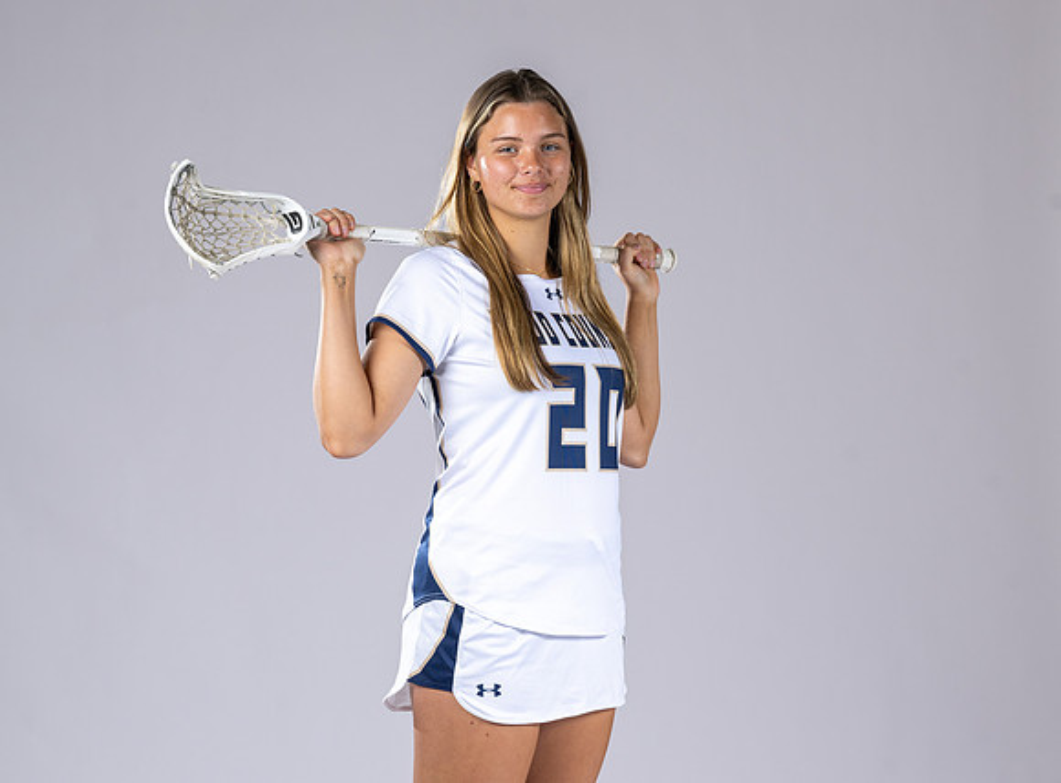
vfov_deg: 11.3
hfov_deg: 15.2
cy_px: 441
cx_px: 532
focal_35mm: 130
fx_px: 3973
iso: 250
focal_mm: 104
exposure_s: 1/200
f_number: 6.3
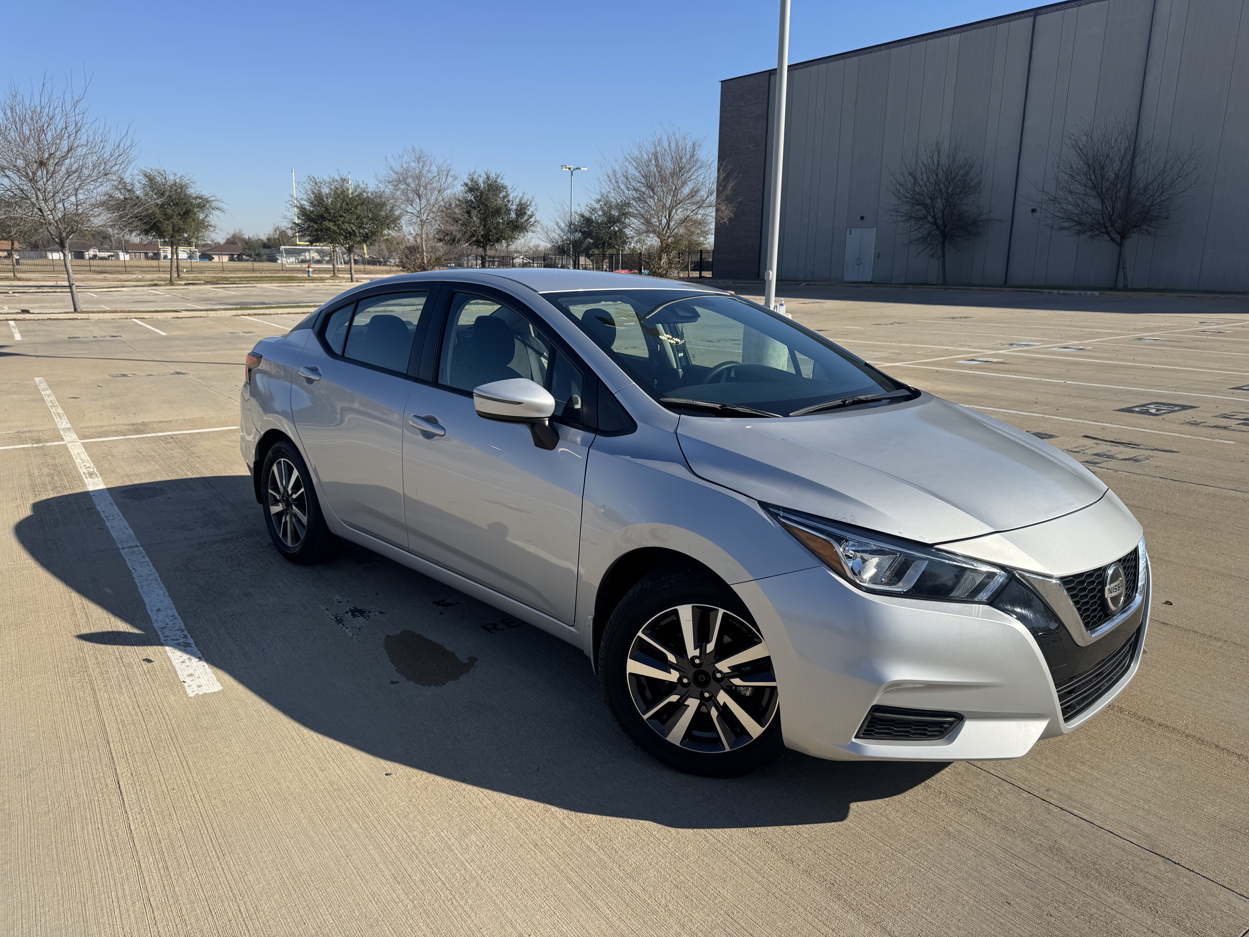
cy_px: 468
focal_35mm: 24
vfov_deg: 56.8
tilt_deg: -13.4
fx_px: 866
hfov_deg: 71.6
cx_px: 624
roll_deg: -1.2
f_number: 1.78
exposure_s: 1/4608
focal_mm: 6.76
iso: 80
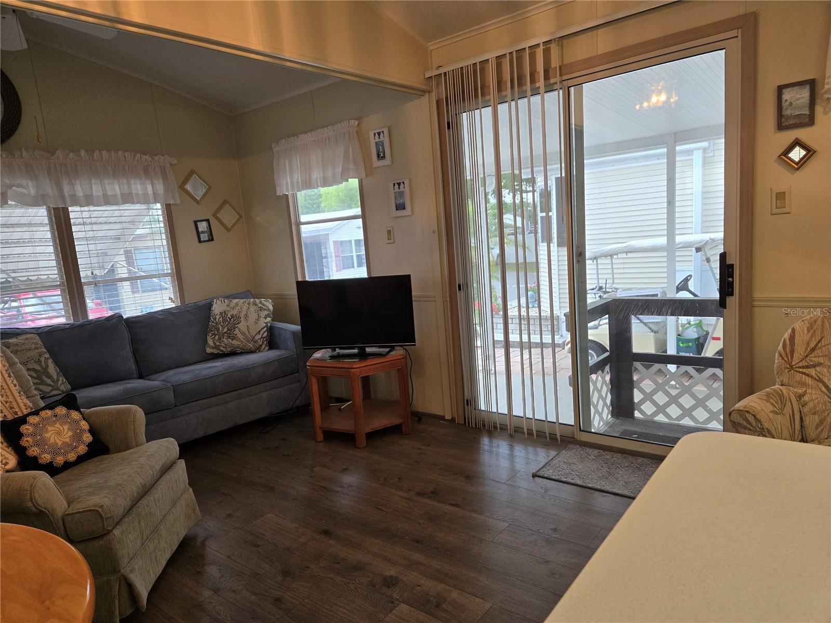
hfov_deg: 73.9
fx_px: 552
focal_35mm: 23
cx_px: 416
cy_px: 312
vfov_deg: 58.9
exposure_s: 1/120
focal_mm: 5.4
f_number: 1.8
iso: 160
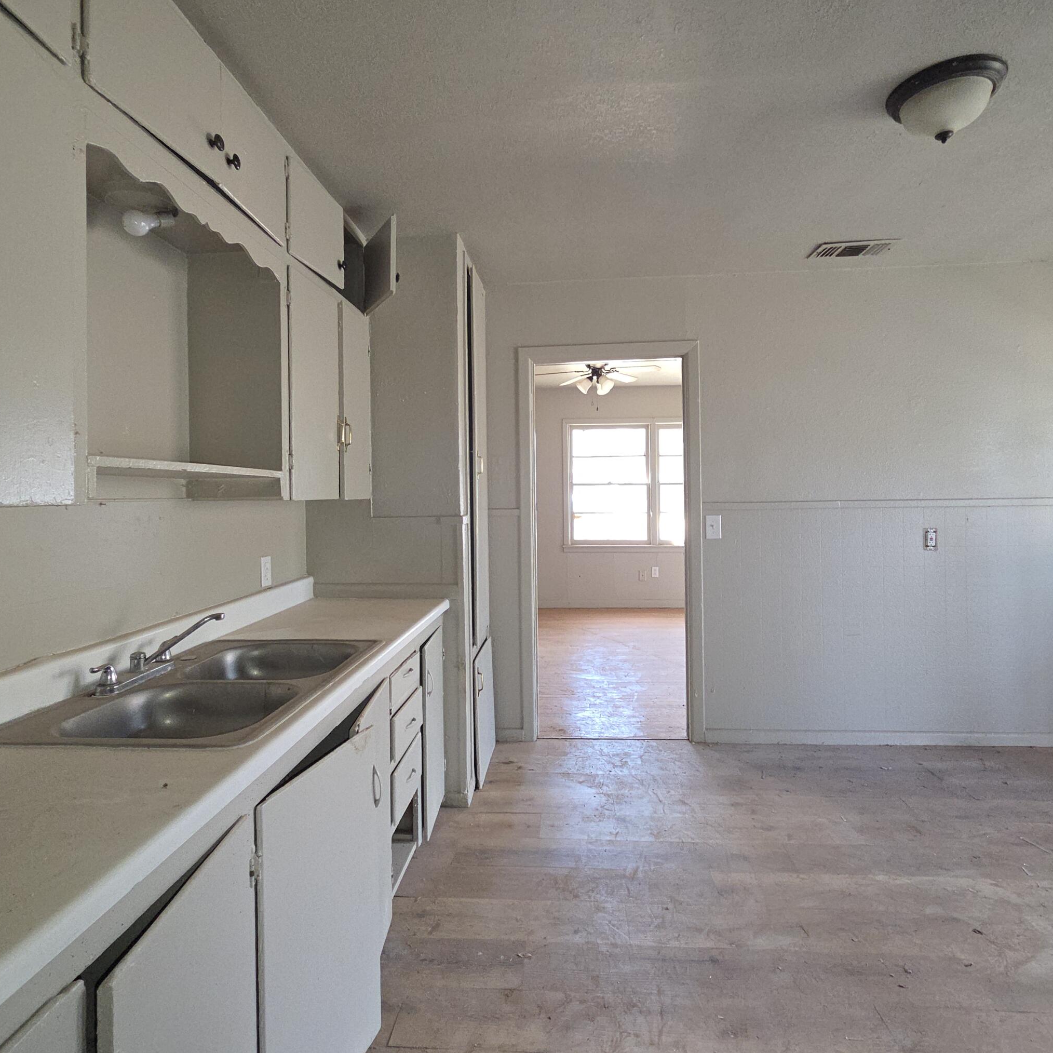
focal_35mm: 17
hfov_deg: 84.0
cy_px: 492
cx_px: 531
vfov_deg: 83.9
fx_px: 585
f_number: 2.2
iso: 125
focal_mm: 2.2
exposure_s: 1/60
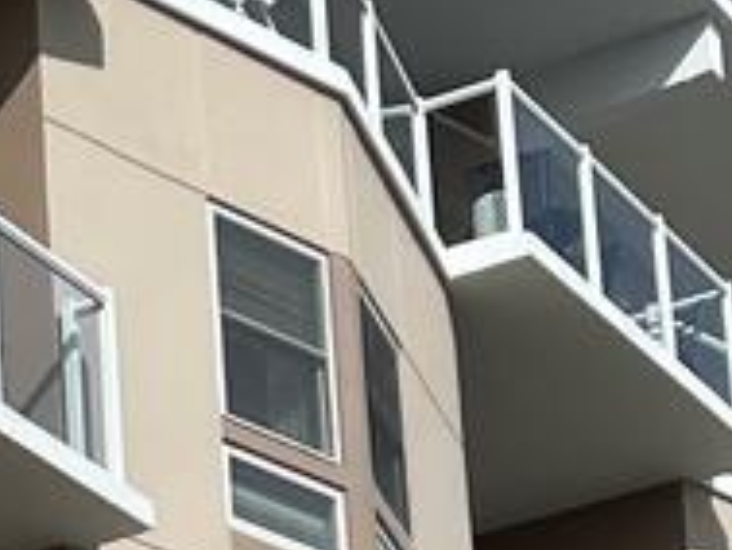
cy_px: 1201
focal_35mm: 198
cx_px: -817
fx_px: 4190
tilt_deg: +13.3
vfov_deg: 7.2
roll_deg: +0.7
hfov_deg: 9.3
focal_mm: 5.7
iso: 50
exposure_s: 1/8000
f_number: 1.5
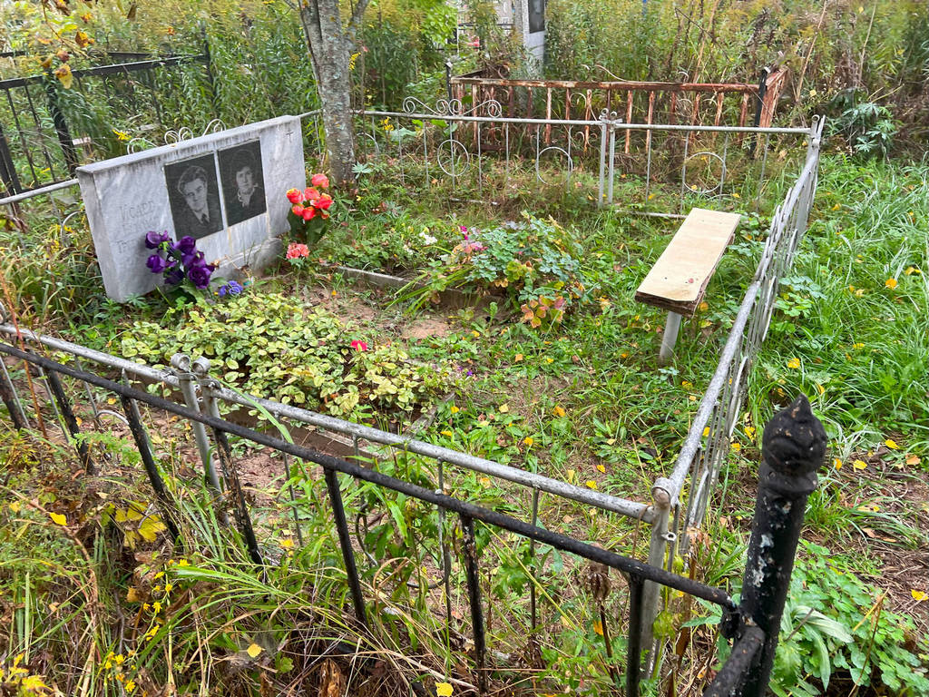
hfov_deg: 67.3
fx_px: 698
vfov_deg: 53.1
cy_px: 348
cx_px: 464
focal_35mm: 26
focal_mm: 5.7
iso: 32
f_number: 1.5
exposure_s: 1/143
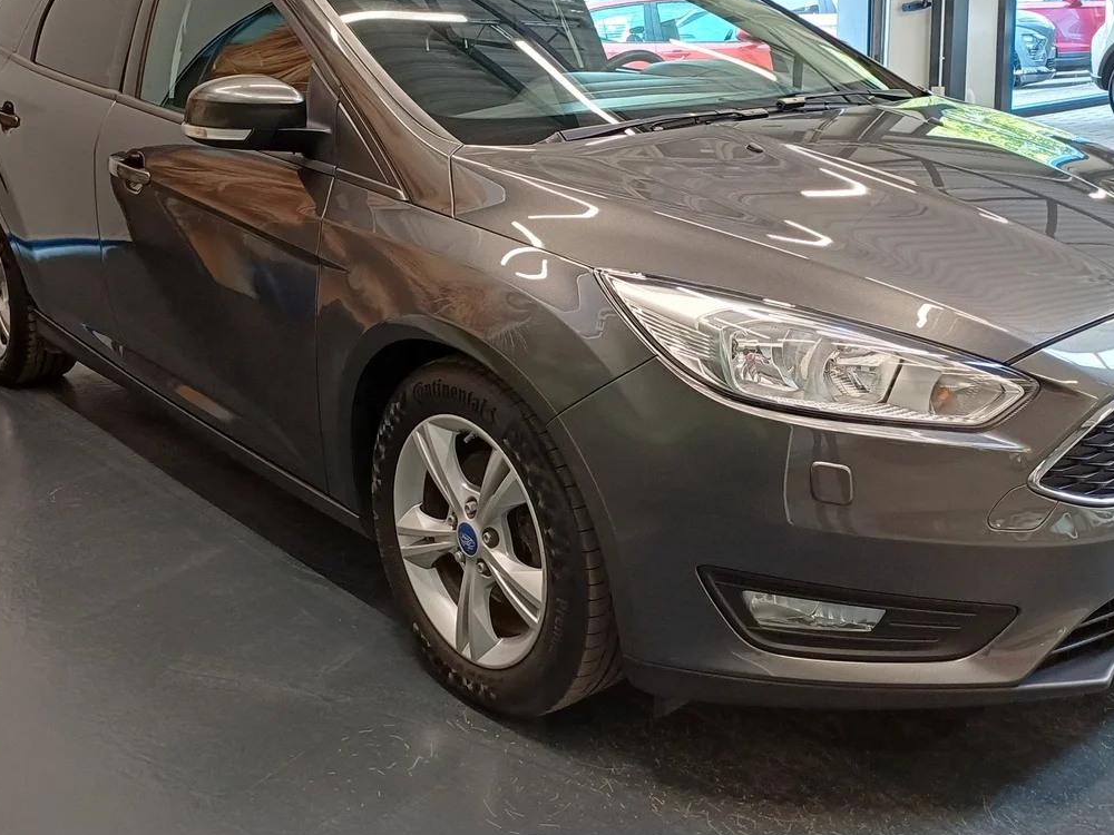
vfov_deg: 35.6
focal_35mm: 40
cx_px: 555
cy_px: 268
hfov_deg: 46.8
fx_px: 1287
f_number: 1.8
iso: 250
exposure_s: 1/50
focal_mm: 4.65
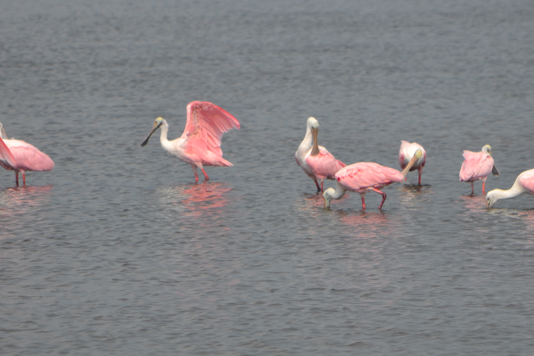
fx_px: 12504
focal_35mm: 843
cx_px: 297
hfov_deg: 2.4
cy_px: 108
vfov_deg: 1.6
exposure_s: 1/500
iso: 100
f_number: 5.6
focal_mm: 300
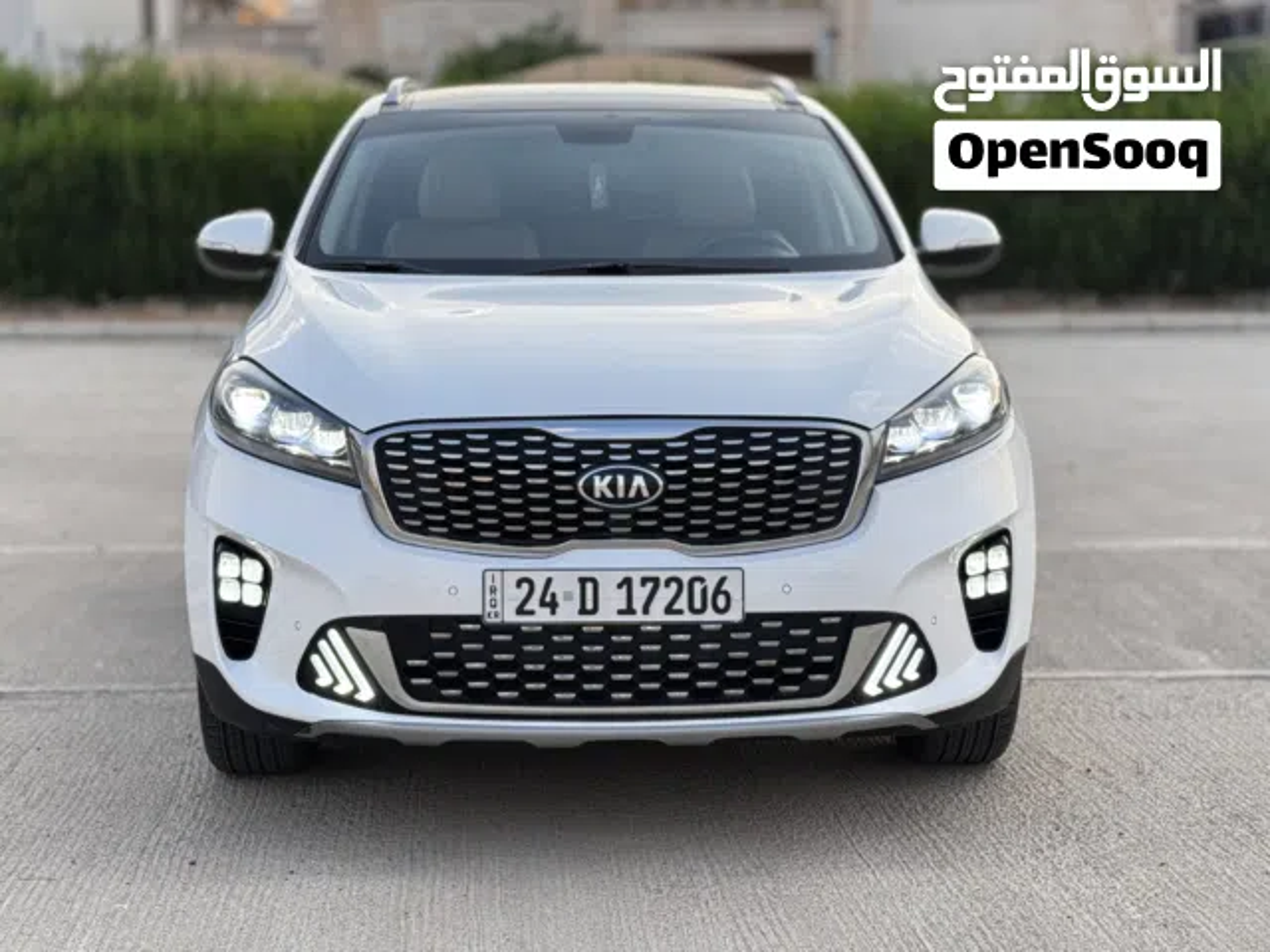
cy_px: 476
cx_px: 635
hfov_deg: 39.7
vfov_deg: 30.3
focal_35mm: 48
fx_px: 1761
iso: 64
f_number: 1.78
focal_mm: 6.76
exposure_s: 1/256
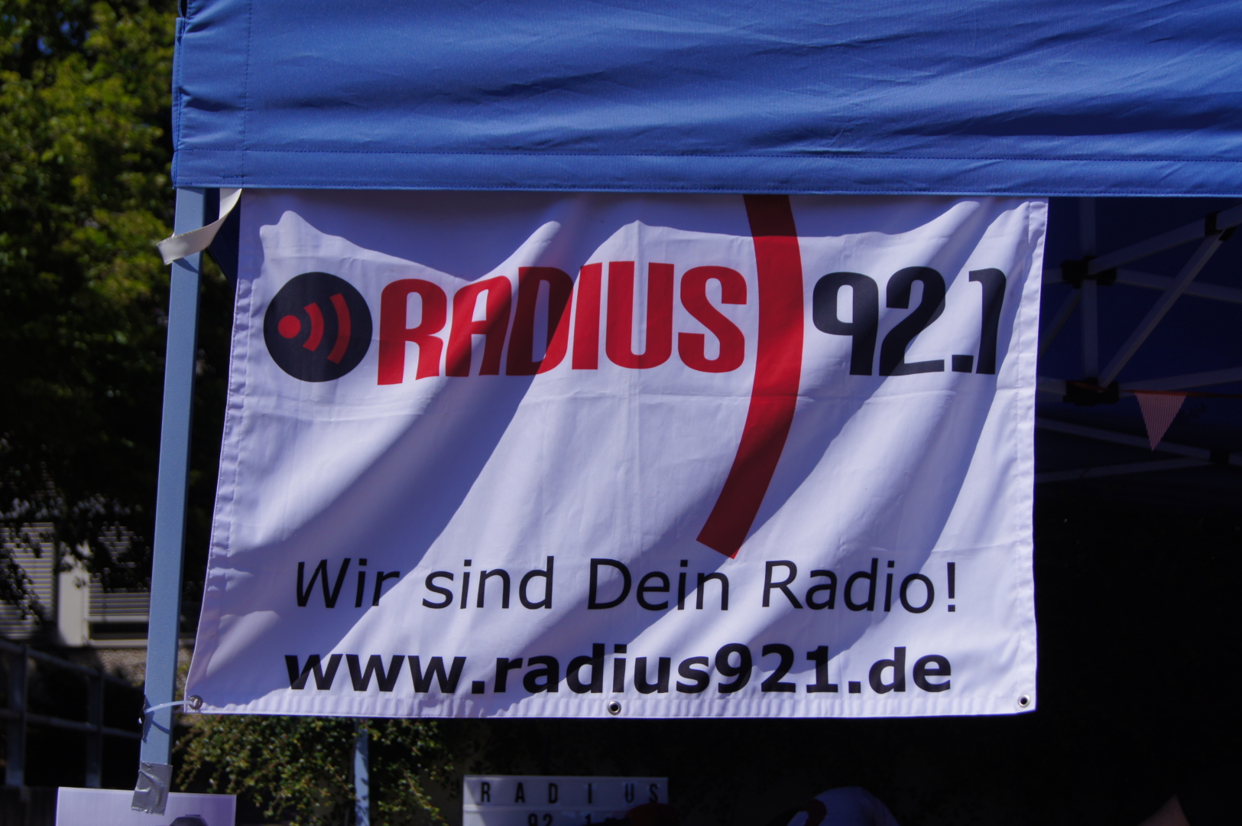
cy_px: 413
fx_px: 2068
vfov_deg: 22.6
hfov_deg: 33.4
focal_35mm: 60
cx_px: 621
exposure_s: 1/2000
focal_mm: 40
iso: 100
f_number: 5.6
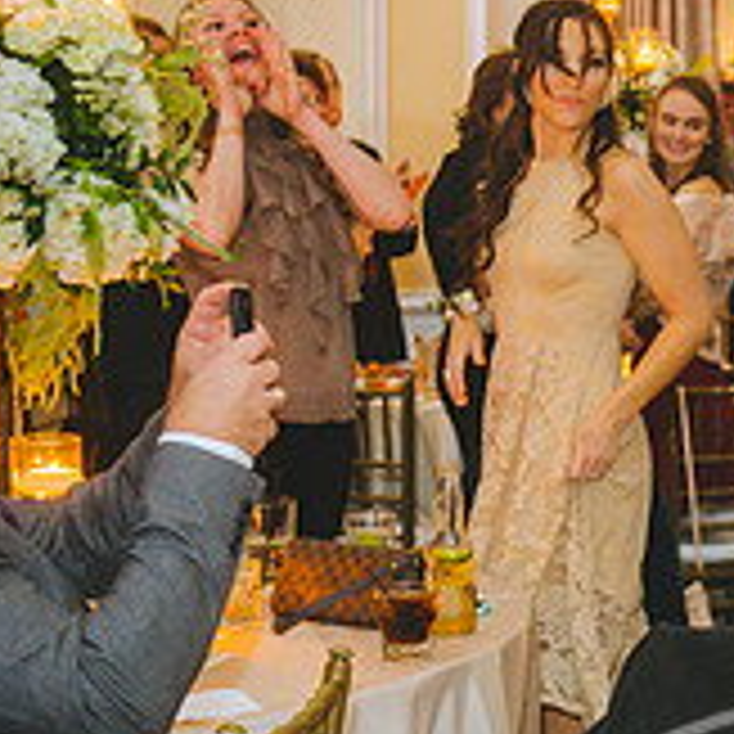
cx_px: 1063
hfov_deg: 15.7
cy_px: 356
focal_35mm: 103
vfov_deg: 16.9
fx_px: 2471
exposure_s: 1/100
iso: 2000
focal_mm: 34
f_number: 2.8
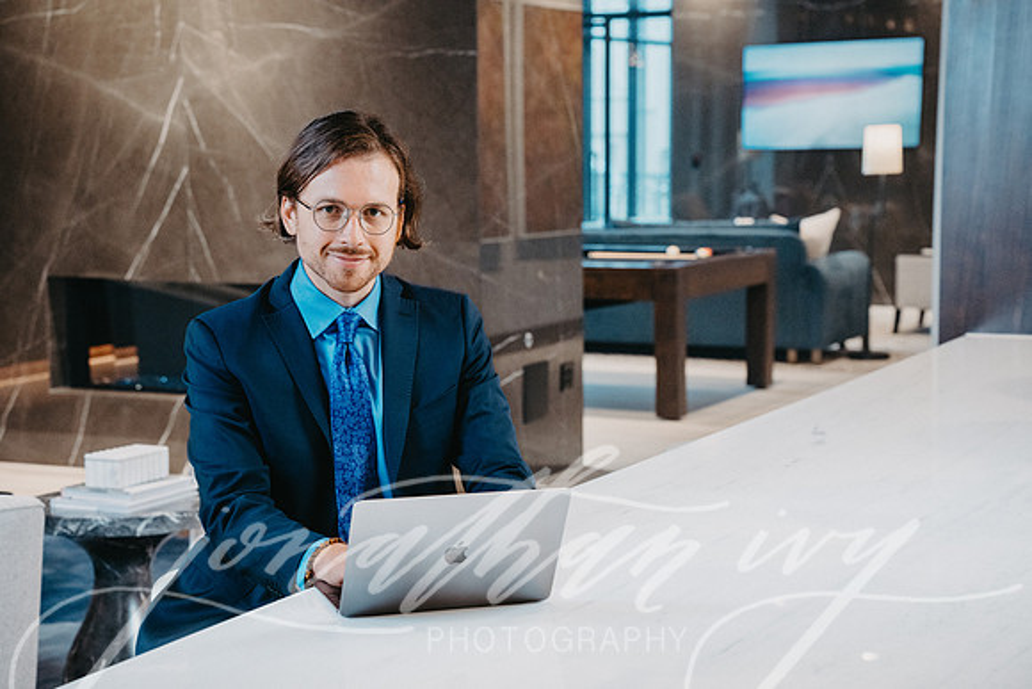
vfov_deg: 19.5
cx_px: 516
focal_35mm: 70
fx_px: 2007
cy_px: 344
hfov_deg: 28.8
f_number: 5
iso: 1600
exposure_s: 1/200
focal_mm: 70
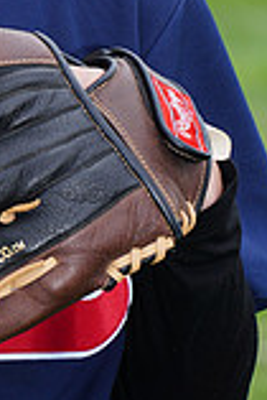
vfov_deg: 2.8
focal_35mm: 738
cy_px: -132
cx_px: -88
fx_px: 8192
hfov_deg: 1.9
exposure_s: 1/250
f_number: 9
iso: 200
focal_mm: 200
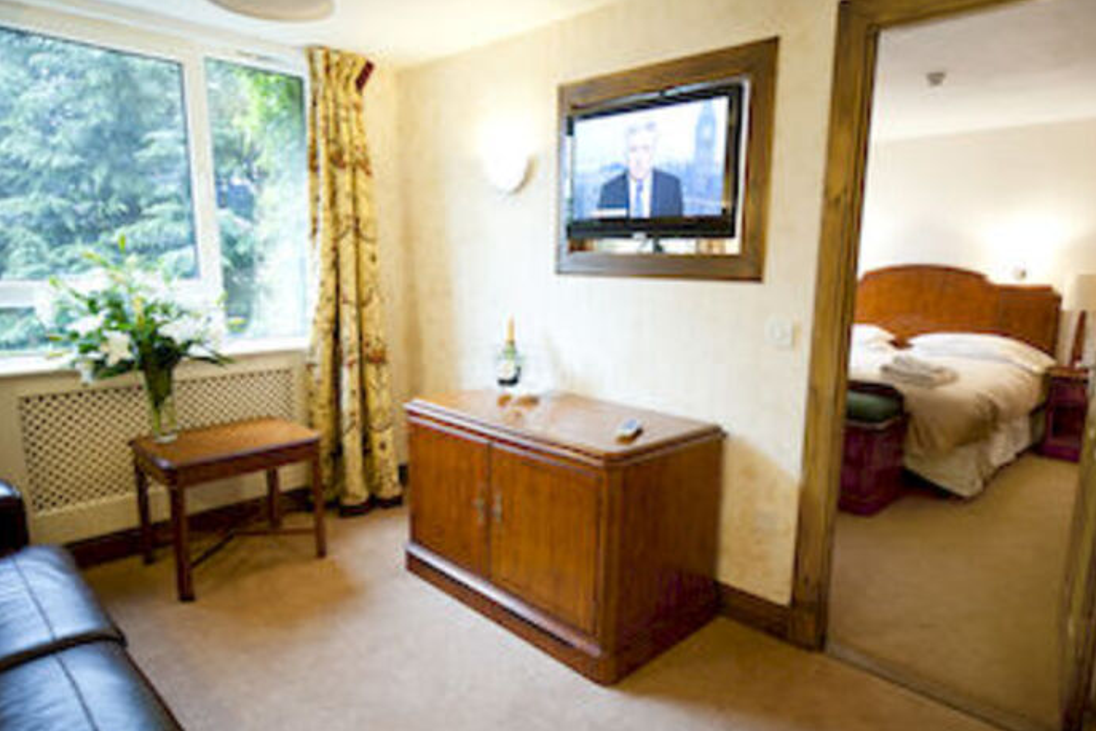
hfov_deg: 78.6
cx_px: 547
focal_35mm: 22
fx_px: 670
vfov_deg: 57.2
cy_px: 377
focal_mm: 21
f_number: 5.6
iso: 400
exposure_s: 1/4
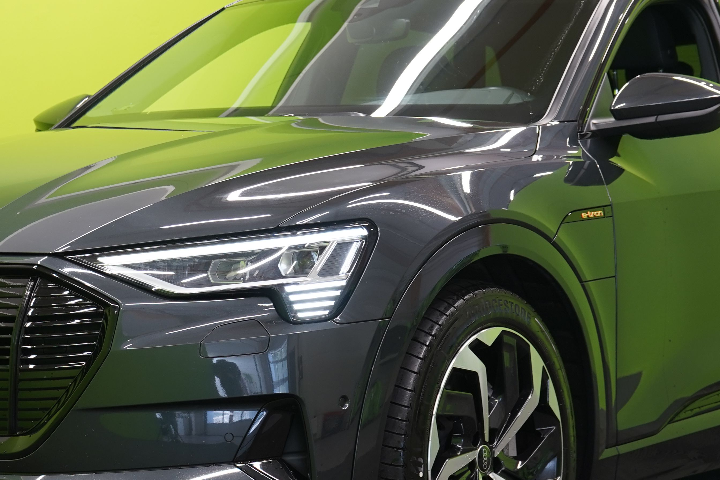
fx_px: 2320
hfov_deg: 17.6
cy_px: 201
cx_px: 345
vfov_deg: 11.8
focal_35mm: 116
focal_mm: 52
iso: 400
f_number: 5
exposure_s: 1/25
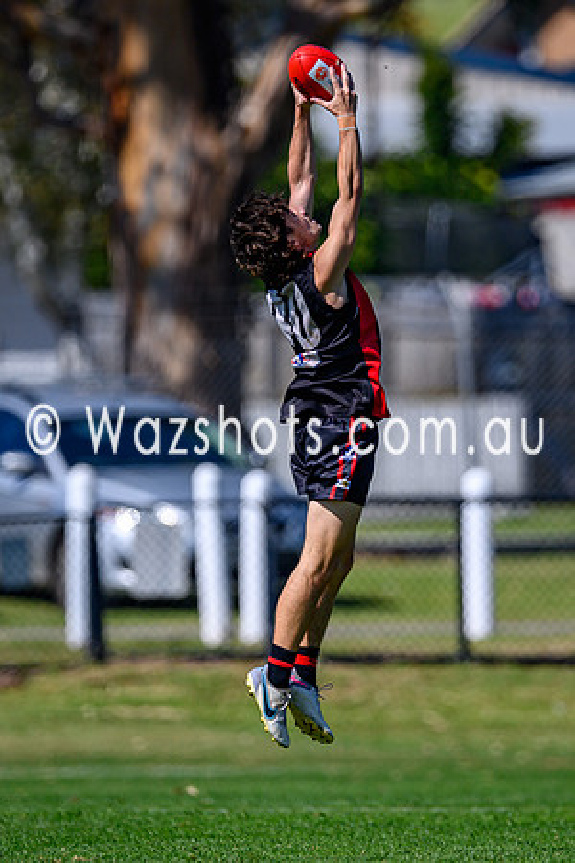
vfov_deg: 2.4
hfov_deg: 1.6
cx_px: 385
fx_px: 20408
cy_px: 439
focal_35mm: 852
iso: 125
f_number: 4
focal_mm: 500
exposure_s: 1/2000
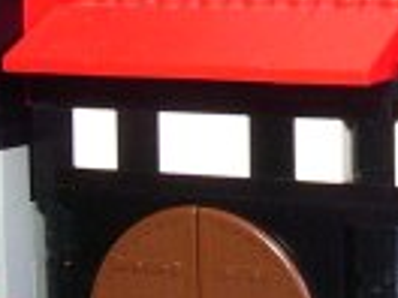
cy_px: 69
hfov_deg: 11.8
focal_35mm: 165
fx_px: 1897
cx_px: 443
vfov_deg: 9.0
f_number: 2.7
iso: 160
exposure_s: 1/15
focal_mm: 5.6
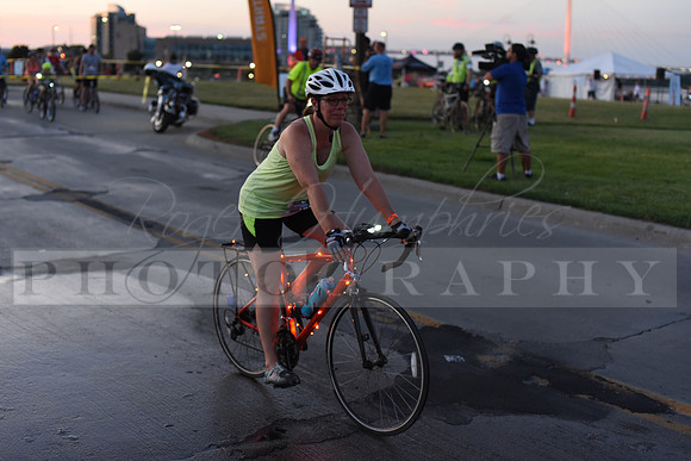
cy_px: 230
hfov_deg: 39.6
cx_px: 346
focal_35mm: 50
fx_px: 960
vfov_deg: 27.0
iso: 2500
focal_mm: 50
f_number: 2.8
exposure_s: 1/400
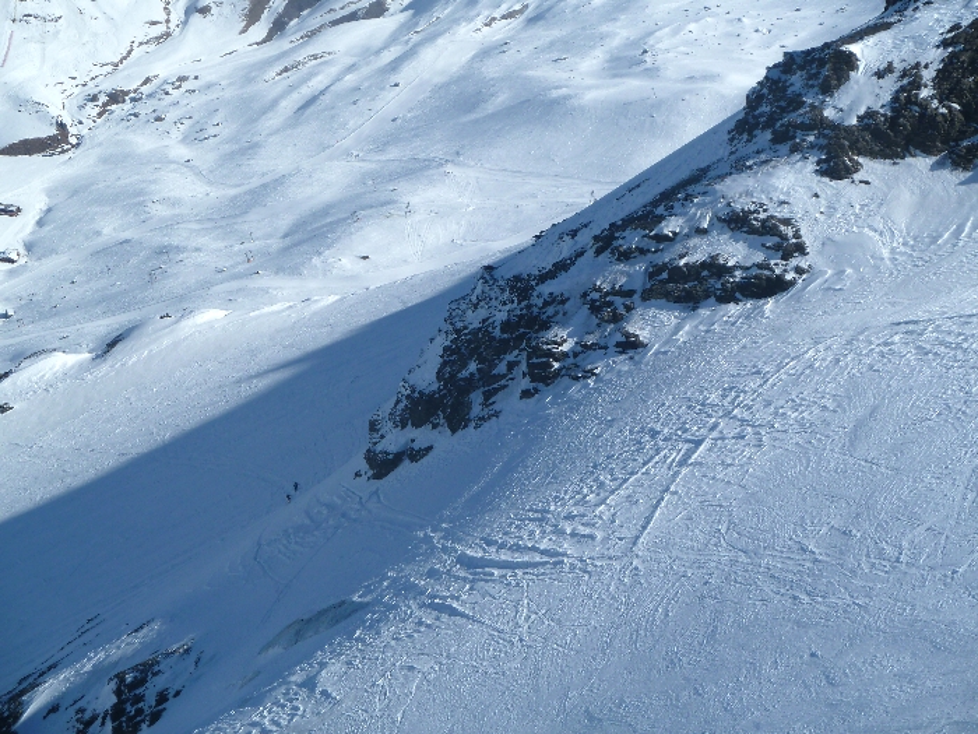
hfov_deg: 13.4
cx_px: 489
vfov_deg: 10.1
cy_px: 367
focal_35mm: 147
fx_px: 4153
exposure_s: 1/1000
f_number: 5.6
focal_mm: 24.1
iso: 80
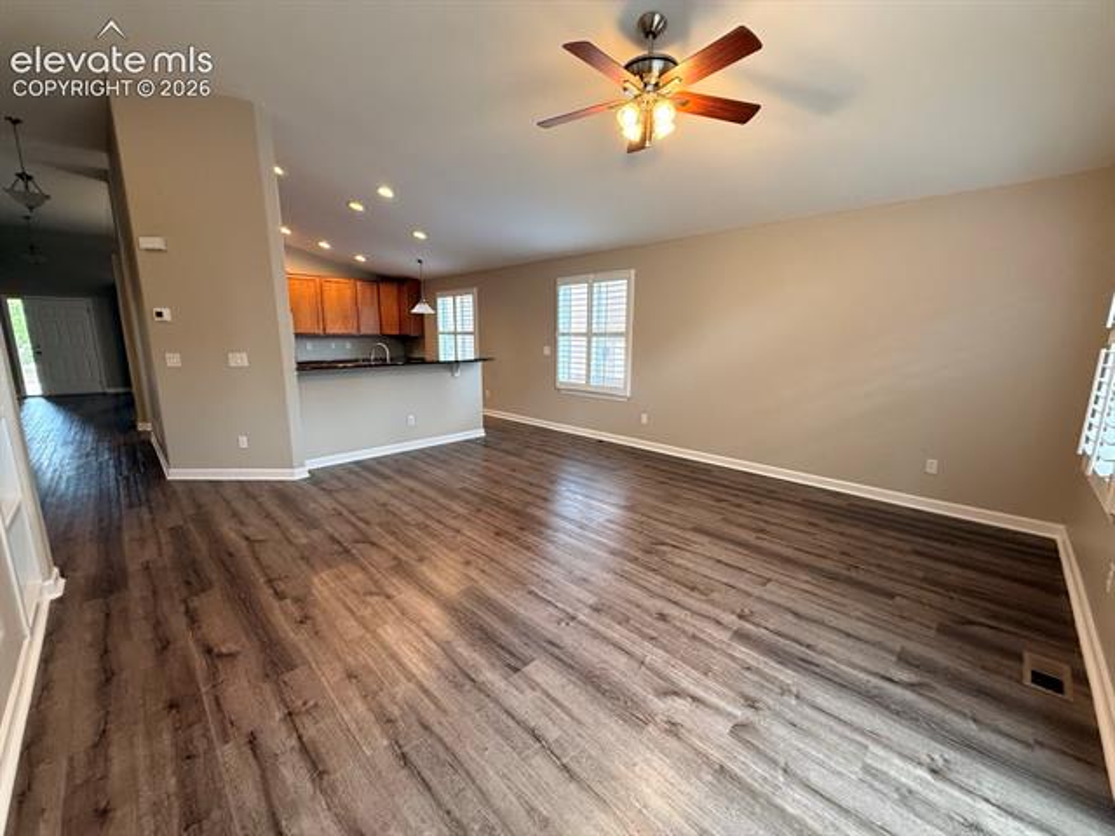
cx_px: 558
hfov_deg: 102.1
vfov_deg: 85.7
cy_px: 418
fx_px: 451
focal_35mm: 14
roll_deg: +0.0
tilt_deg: -9.7
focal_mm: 2.22
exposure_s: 1/120
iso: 500
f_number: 2.2
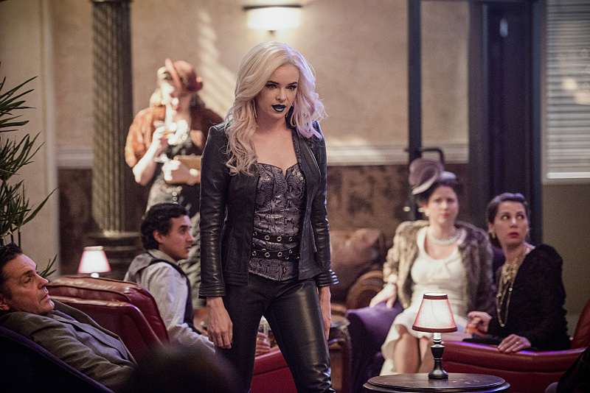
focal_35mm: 130
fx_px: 2131
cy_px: 196
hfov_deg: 15.8
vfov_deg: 10.6
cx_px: 295
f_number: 2.8
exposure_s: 1/100
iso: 3200
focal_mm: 130
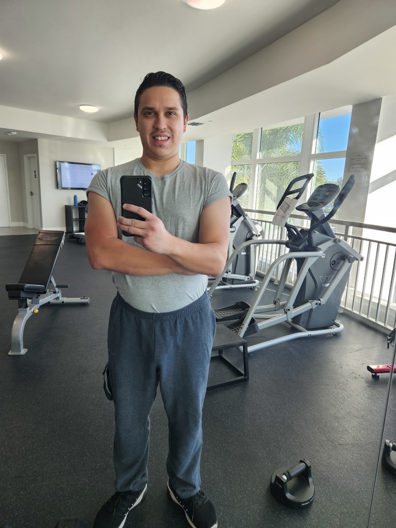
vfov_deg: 73.9
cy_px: 264
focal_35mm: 23
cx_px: 198
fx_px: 351
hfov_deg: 58.9
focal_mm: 5.4
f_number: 1.8
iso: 50
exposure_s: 1/120
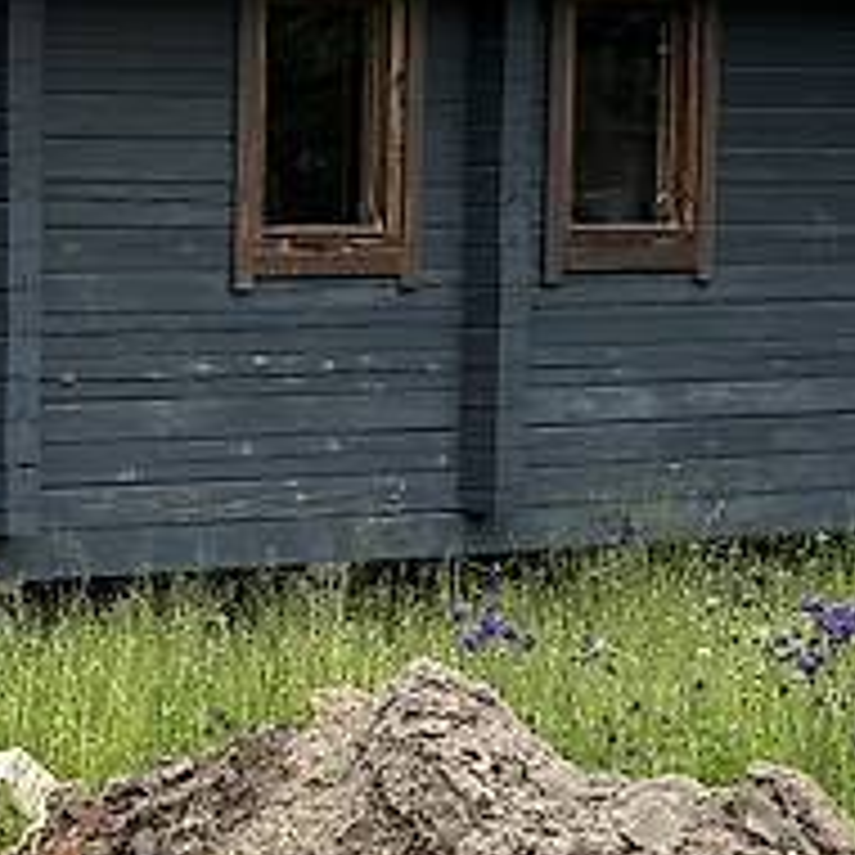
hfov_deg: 12.2
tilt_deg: -4.7
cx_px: -531
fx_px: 3745
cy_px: 644
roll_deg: +0.8
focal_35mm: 134
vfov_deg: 13.0
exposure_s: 1/2299
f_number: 1.78
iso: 100
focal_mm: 6.76
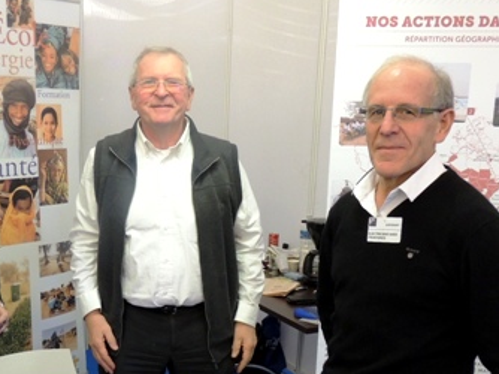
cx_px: 167
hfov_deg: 40.8
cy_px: 266
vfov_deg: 31.1
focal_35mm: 46
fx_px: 663
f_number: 3
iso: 400
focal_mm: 4.3
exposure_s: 1/30
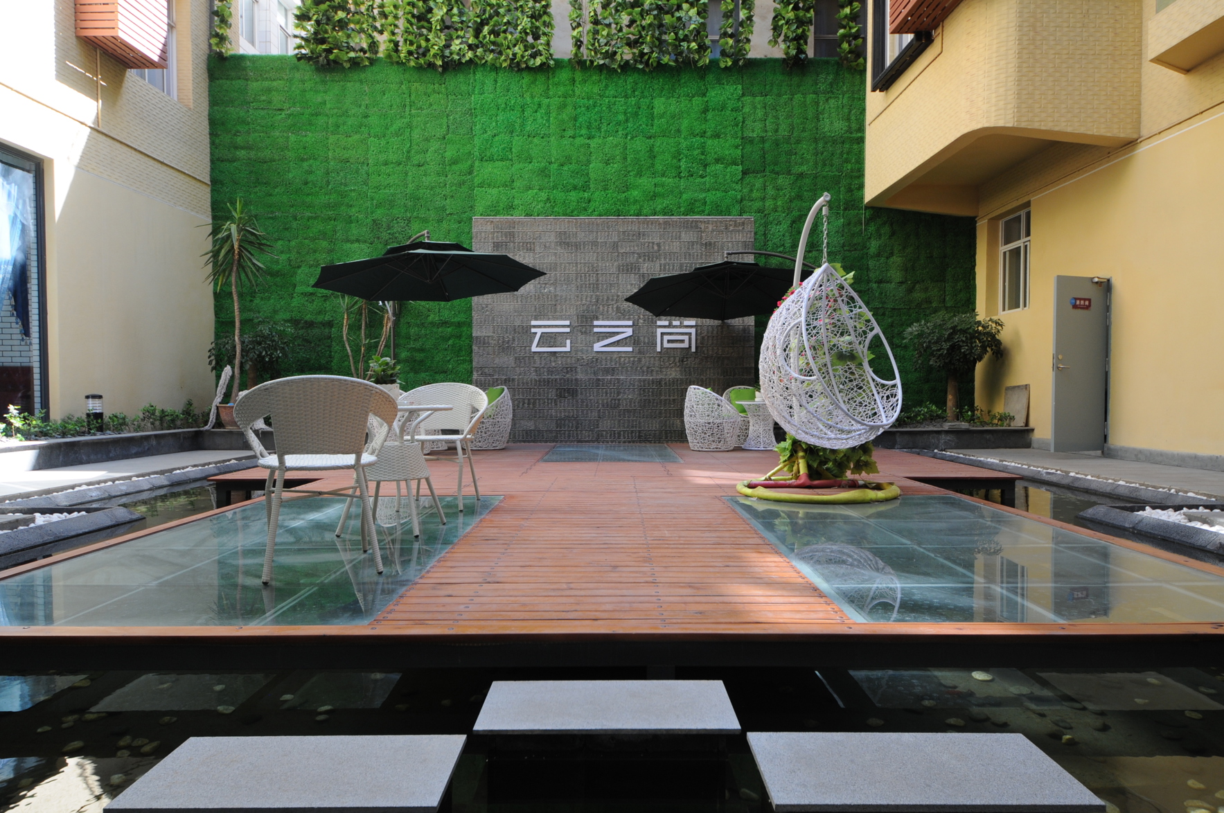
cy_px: 406
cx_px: 612
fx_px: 764
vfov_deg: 56.0
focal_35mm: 22
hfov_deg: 77.4
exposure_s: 1/80
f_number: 5.3
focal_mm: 15
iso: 320
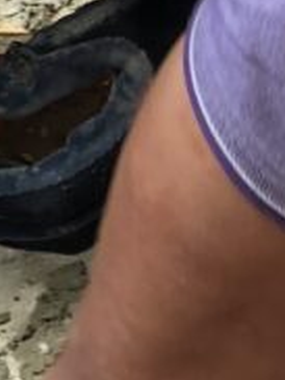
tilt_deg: -49.8
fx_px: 3198
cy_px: 984
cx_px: 657
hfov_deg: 5.0
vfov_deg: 6.4
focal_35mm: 291
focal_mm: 6
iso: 25
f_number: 2.4
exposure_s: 1/120
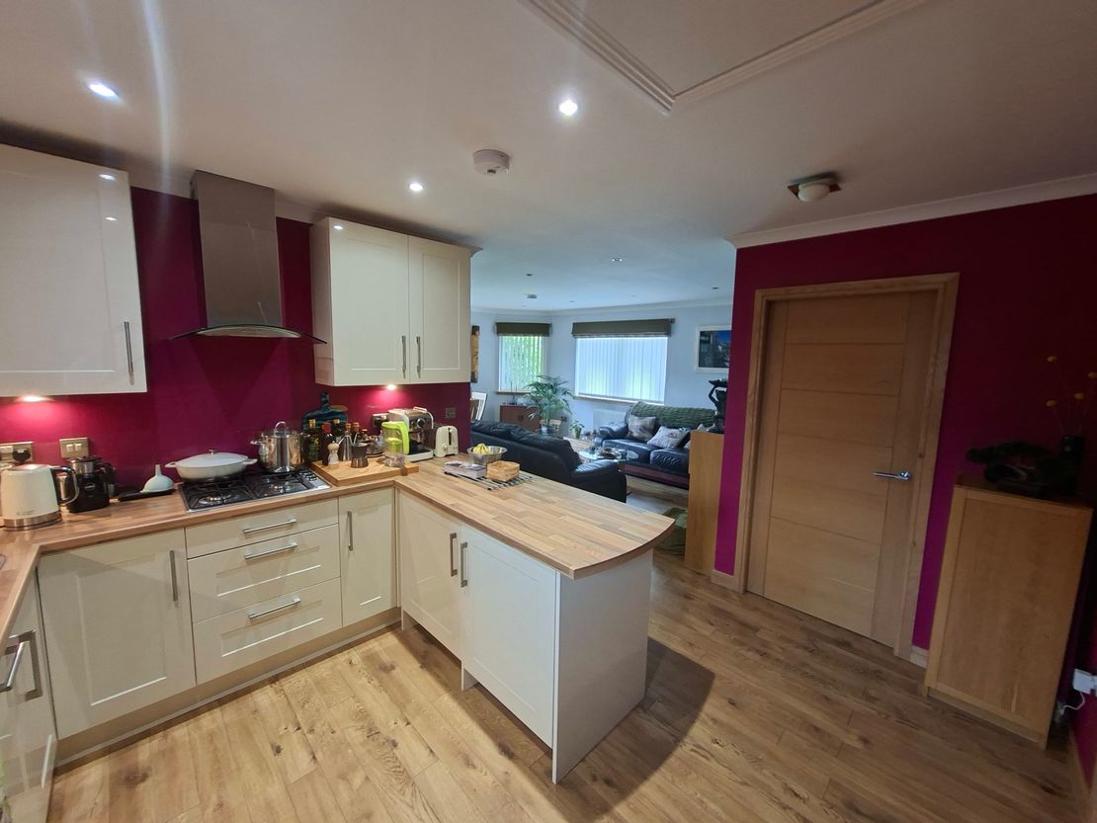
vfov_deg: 89.9
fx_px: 412
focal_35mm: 13
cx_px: 548
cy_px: 412
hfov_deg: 106.2
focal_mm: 1.74
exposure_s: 1/25
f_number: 2.2
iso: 160
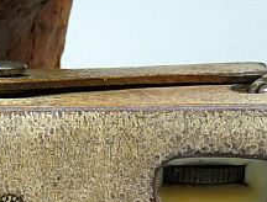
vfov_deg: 14.8
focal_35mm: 100
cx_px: -58
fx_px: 775
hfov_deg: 18.5
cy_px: 176
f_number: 2.8
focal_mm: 4.8
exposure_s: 1/30
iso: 200
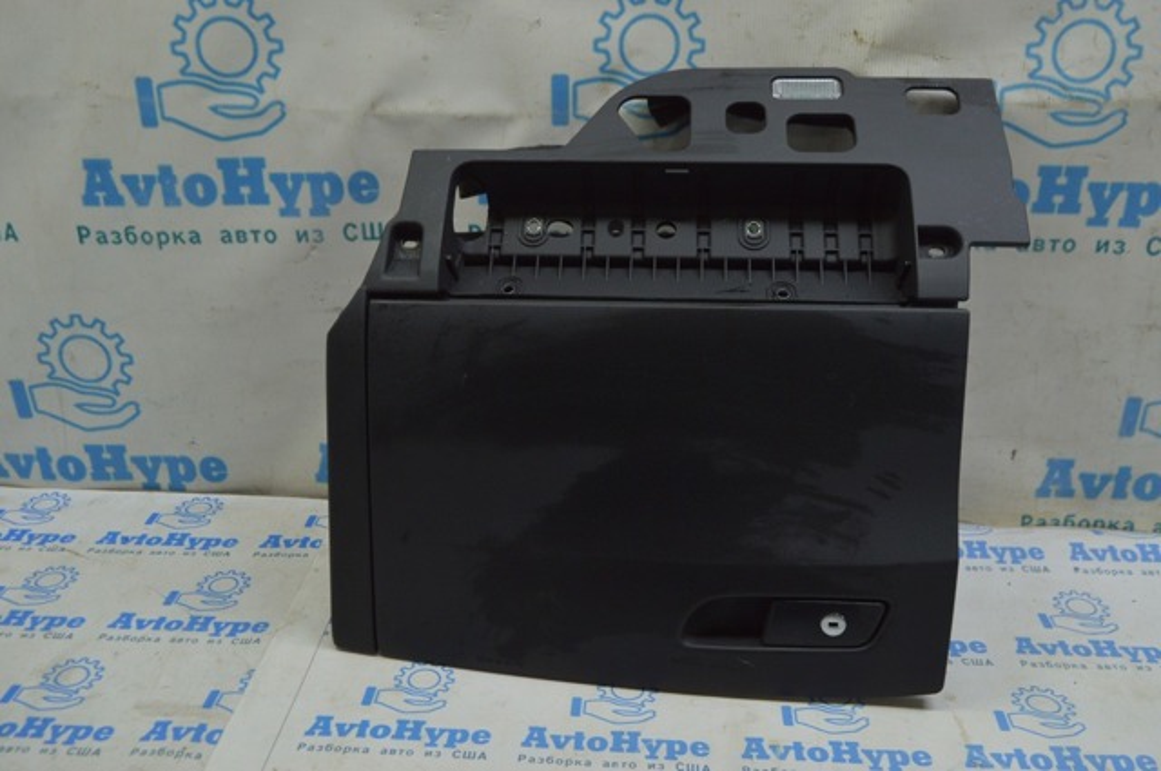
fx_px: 1111
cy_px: 386
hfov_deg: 55.2
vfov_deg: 38.3
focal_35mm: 34
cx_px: 580
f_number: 5.6
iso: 400
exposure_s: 1/40
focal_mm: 23
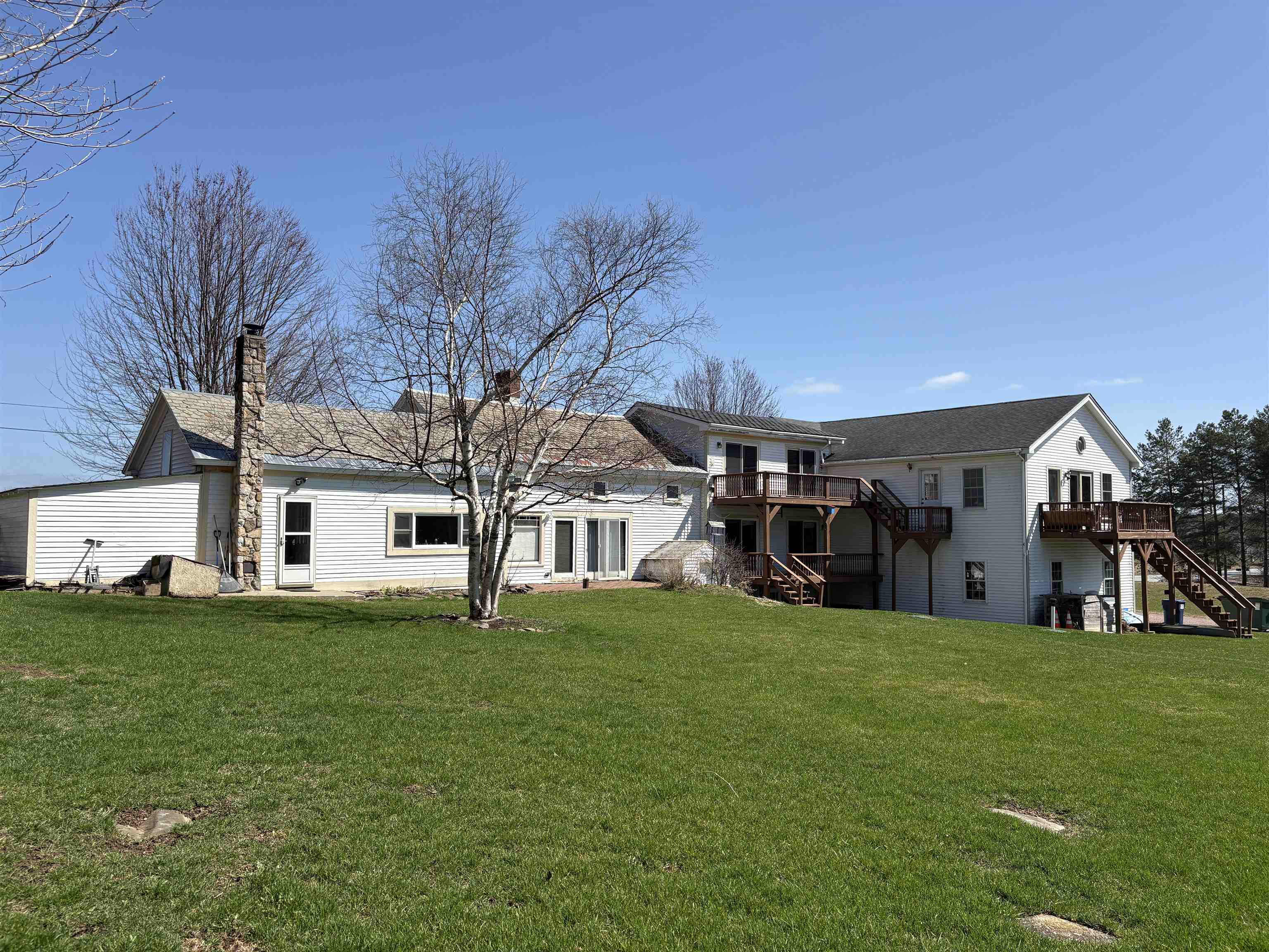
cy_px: 476
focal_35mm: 26
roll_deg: +0.7
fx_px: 953
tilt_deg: +4.5
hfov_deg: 67.3
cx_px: 634
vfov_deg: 53.1
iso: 50
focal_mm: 5.96
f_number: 1.6
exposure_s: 1/3623
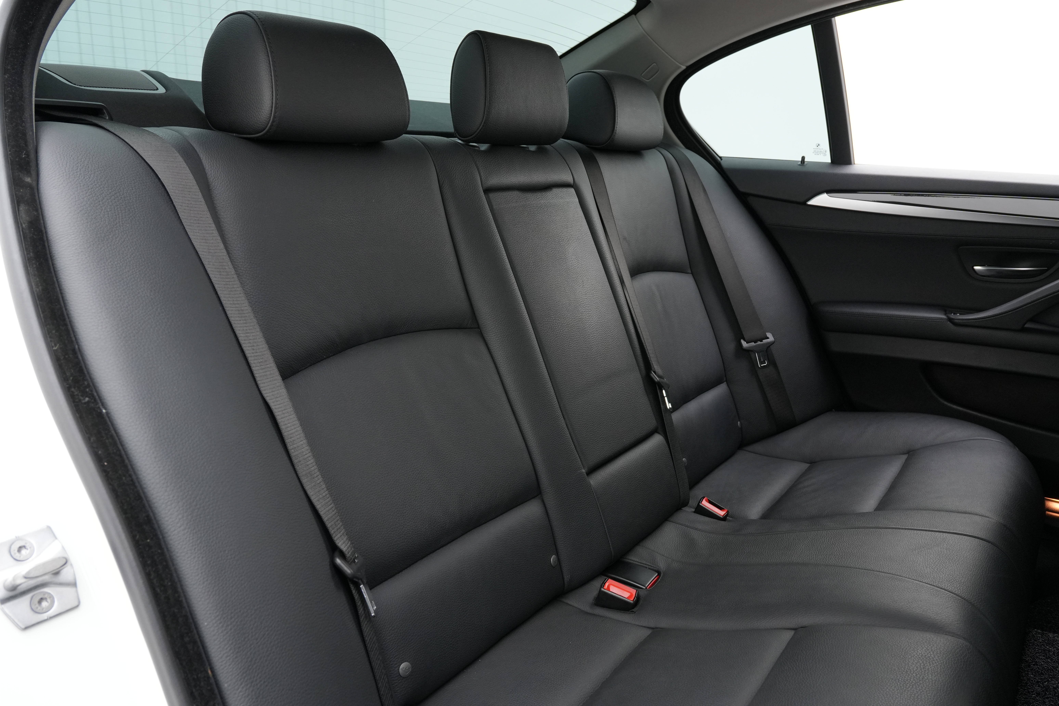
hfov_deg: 67.4
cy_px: 353
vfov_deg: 47.9
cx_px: 530
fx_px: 794
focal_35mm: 27
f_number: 5.6
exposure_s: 1/50
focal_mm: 18
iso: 1000
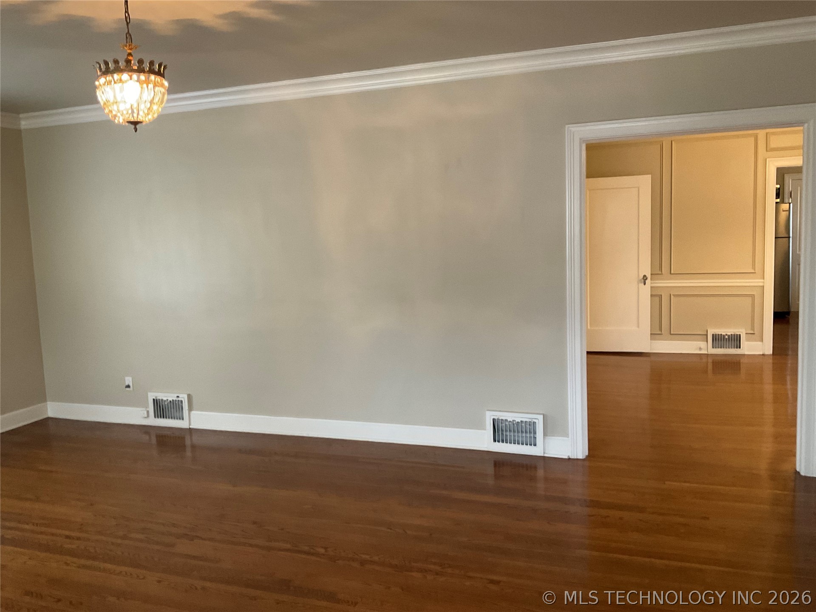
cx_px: 408
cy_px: 306
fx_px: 684
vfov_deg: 48.2
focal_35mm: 29
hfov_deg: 61.7
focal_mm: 3
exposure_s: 1/40
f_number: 1.8
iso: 200
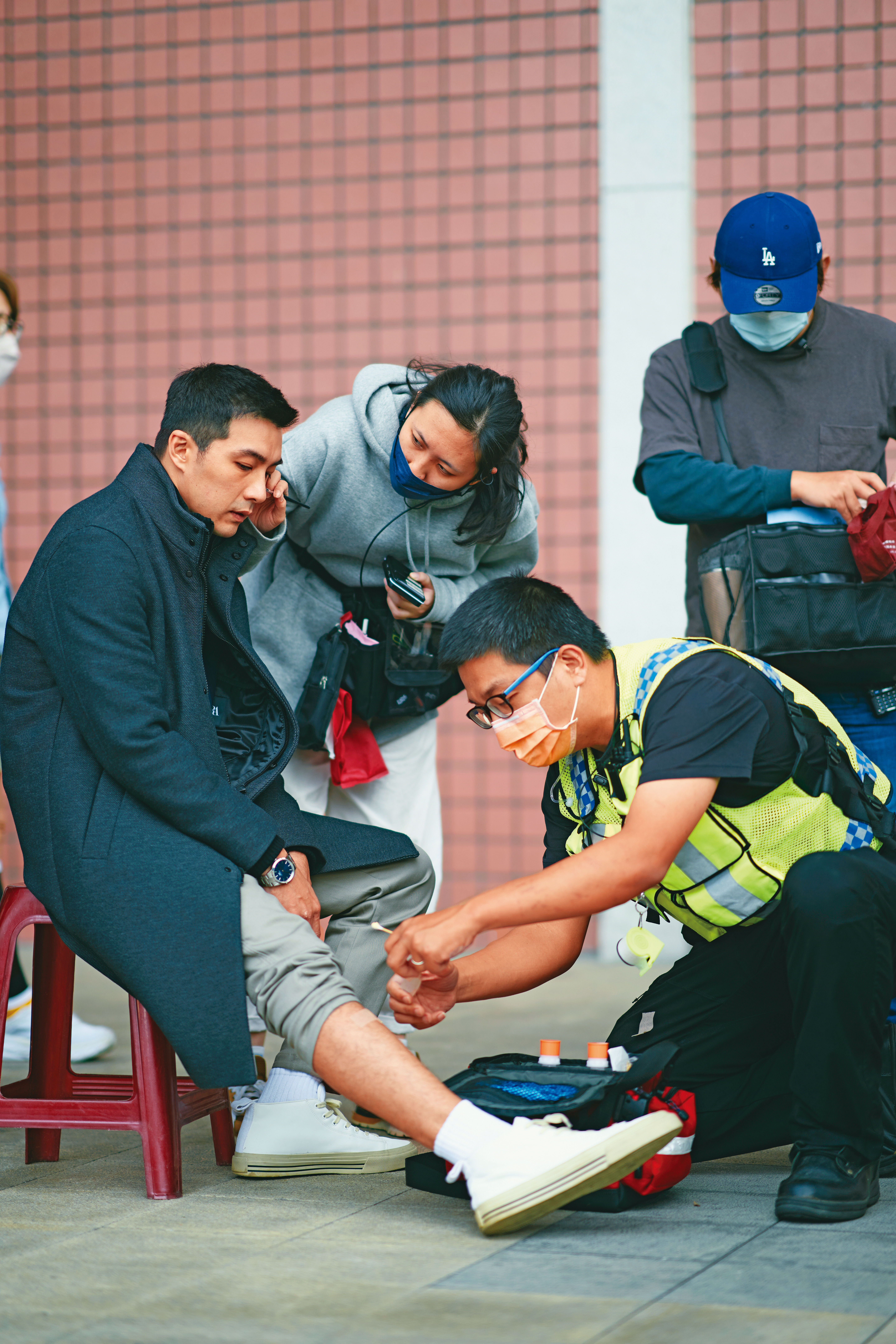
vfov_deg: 23.9
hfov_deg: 16.1
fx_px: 3173
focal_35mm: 85
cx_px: 448
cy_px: 672
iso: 100
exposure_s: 1/500
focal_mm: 85
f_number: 1.4
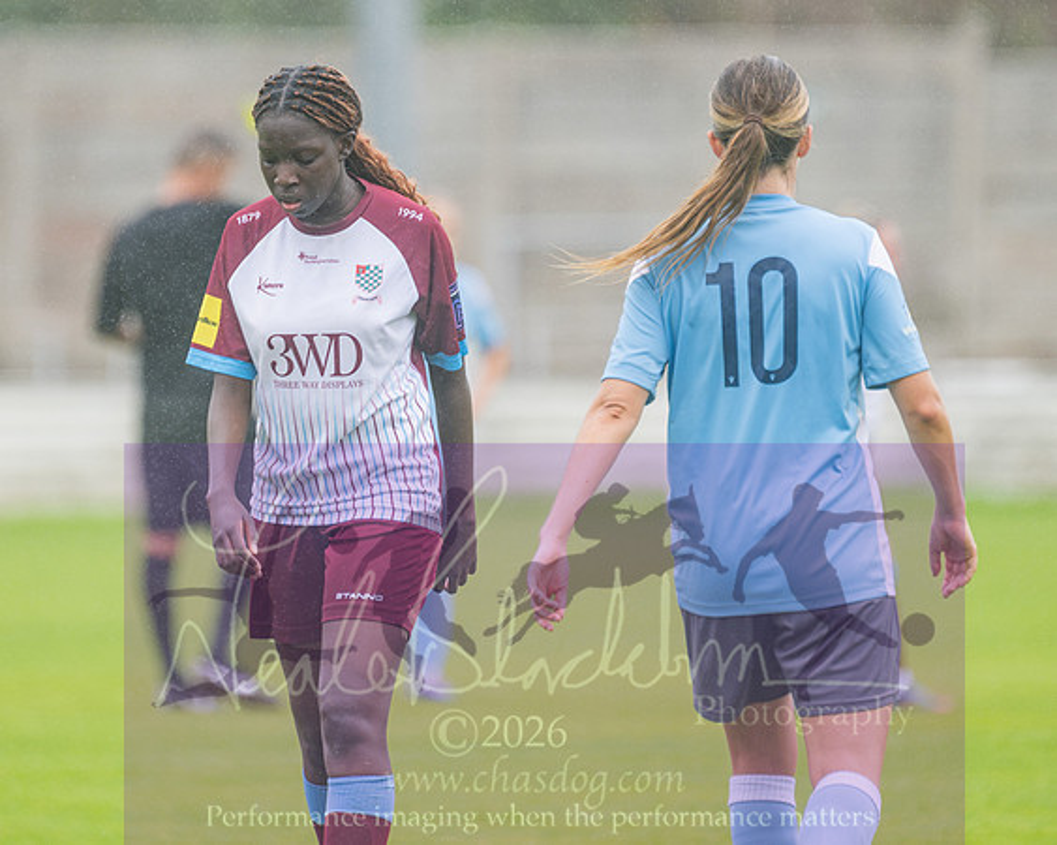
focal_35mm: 598
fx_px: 18687
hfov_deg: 3.2
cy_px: 351
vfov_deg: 2.6
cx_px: 426
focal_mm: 300
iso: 500
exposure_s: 1/1600
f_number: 2.8
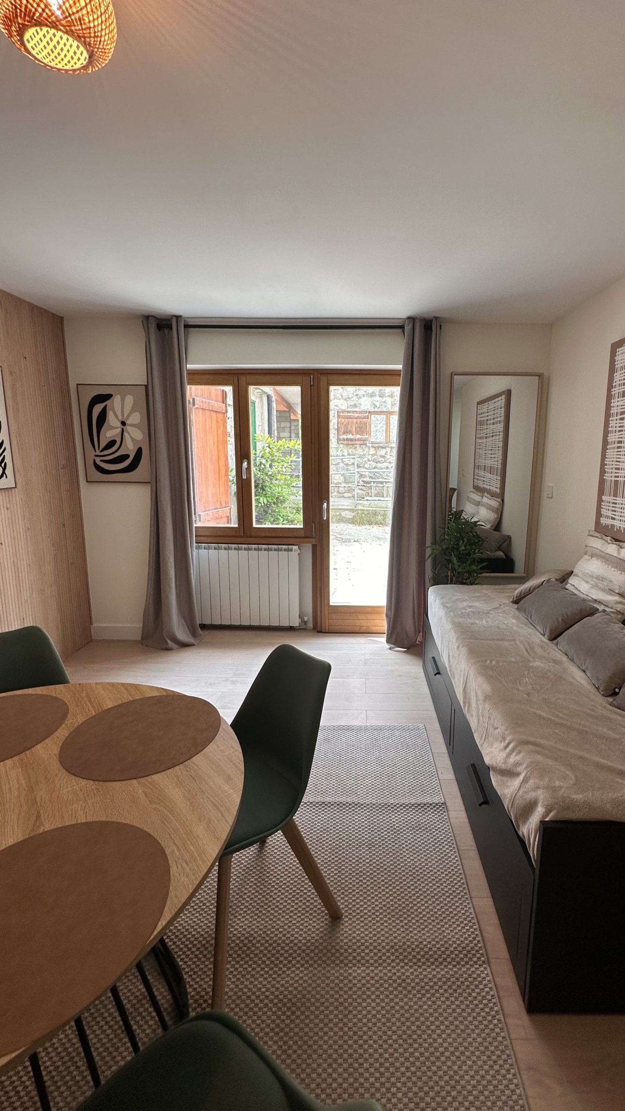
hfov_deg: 66.7
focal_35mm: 16
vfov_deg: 99.3
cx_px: 362
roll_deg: -0.8
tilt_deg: -9.4
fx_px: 471
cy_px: 539
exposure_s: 1/99
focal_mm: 2.22
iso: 80
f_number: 2.2
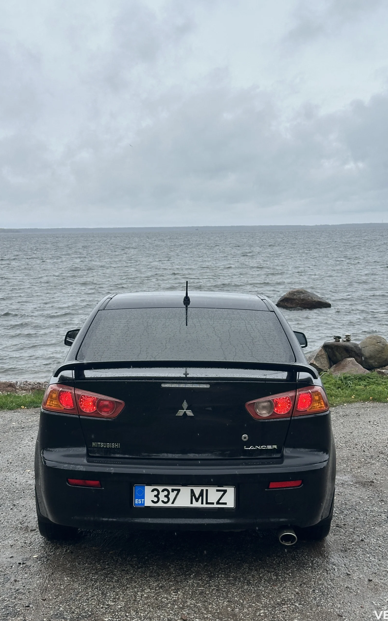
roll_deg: +0.3
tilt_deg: -5.6
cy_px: 311
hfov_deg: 25.3
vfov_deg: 39.6
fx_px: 863
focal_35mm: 51
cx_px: 185
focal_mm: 6.86
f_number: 1.78
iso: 64
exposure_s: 1/1289
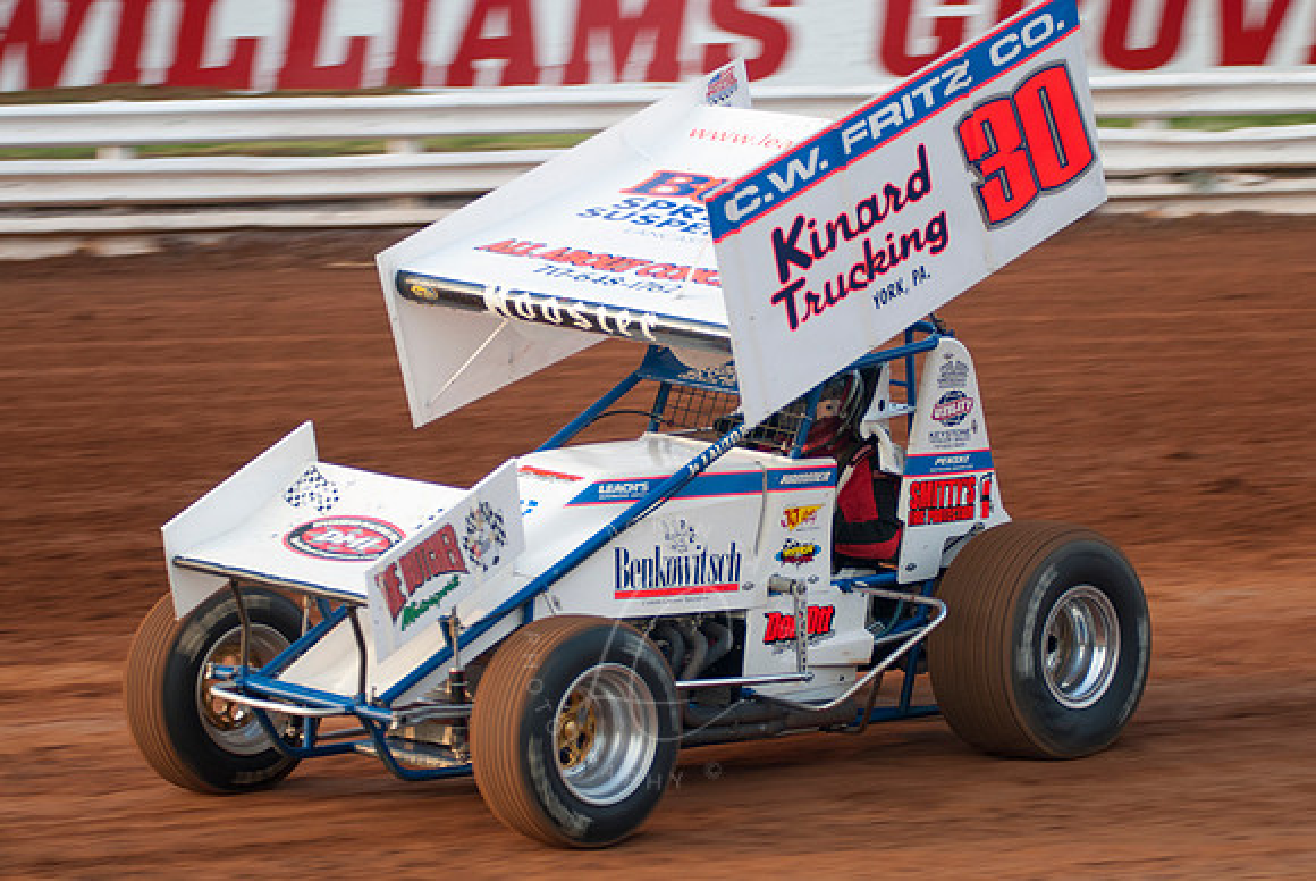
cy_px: 440
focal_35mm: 120
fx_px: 4391
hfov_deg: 17.0
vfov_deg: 11.4
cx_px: 658
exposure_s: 1/500
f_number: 2.8
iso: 250
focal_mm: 80
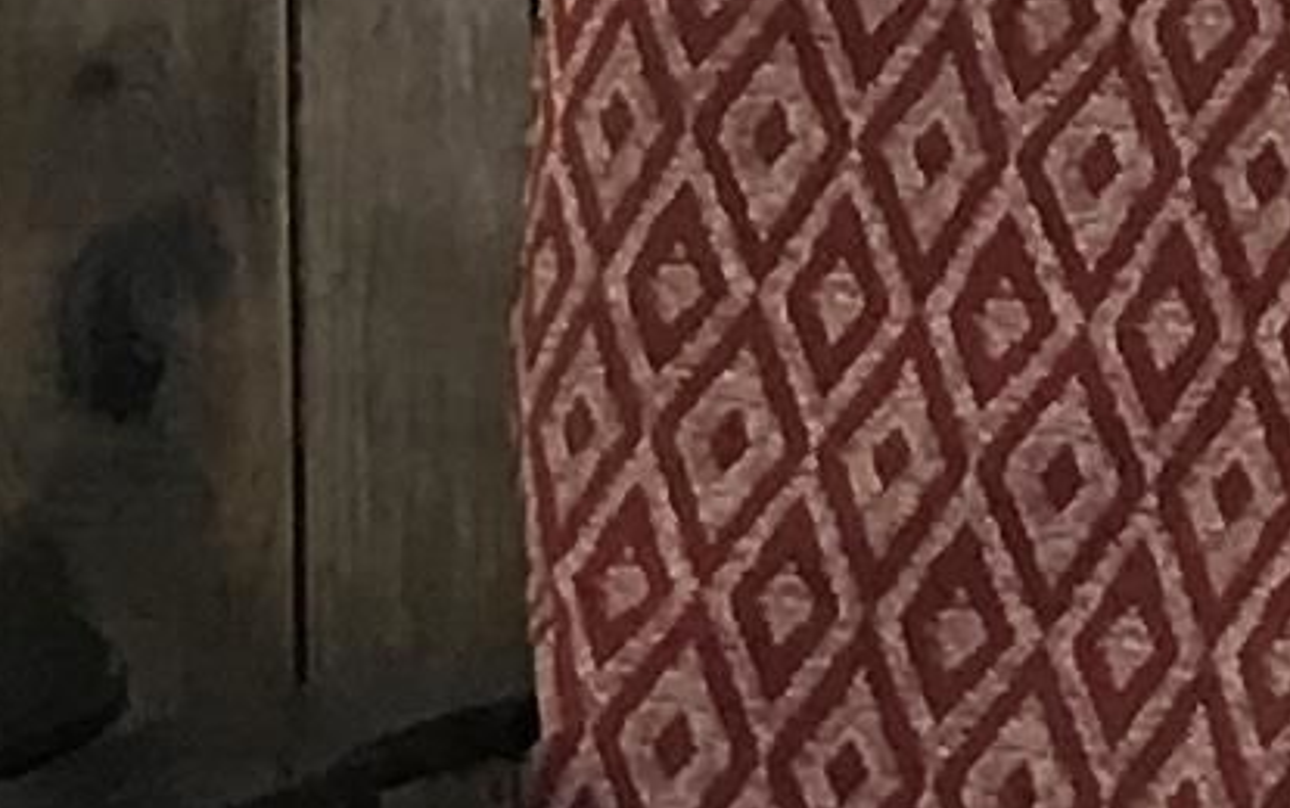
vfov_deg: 5.8
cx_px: -796
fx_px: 7599
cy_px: -1350
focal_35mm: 216
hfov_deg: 9.4
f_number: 1.8
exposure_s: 1/24
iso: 40
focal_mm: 3.99
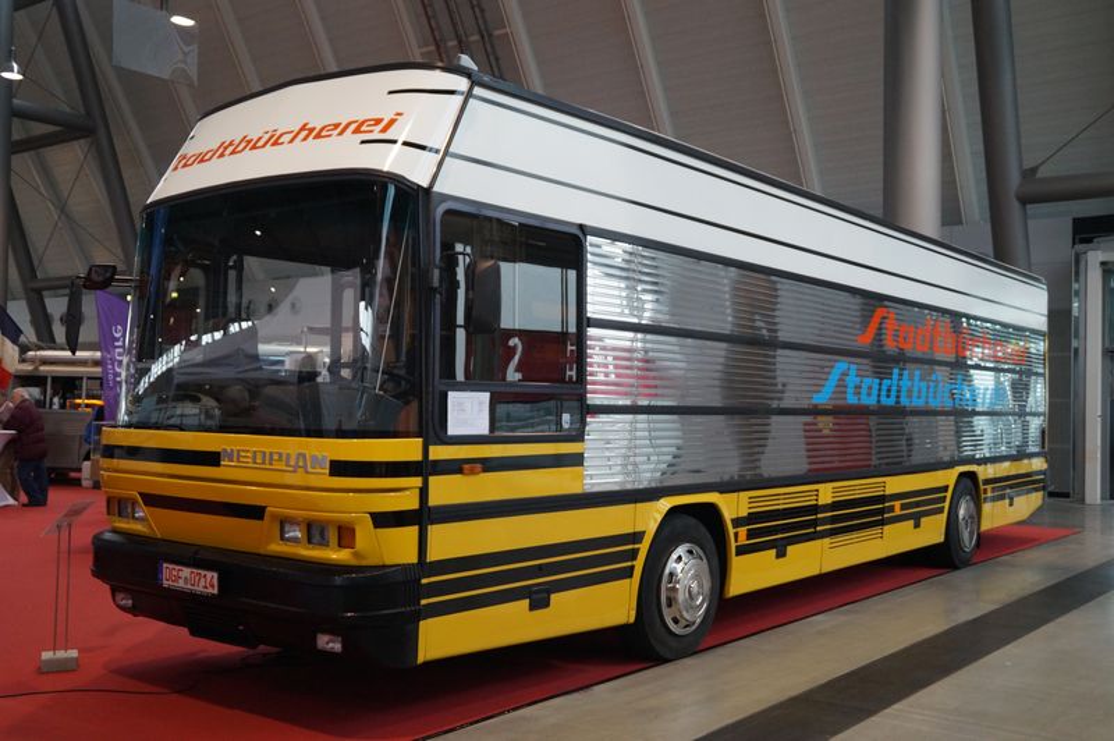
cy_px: 370
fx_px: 1113
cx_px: 557
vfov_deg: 36.8
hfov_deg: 53.2
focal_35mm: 36
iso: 1600
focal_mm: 24
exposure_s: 1/160
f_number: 4
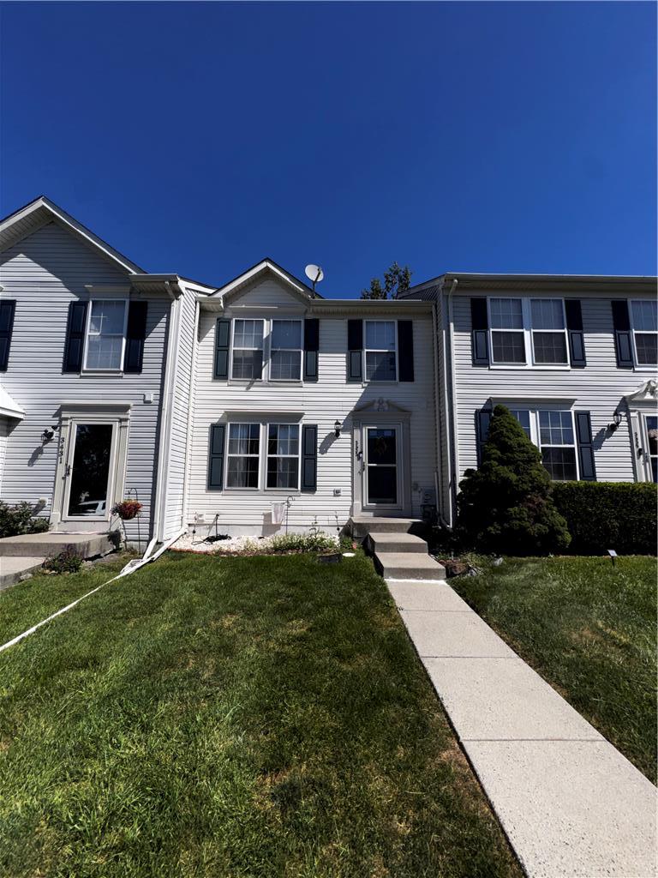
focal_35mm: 14
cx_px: 329
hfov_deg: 85.7
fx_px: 355
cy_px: 439
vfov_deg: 102.1
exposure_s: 1/2770
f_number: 2.2
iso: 32
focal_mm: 2.22
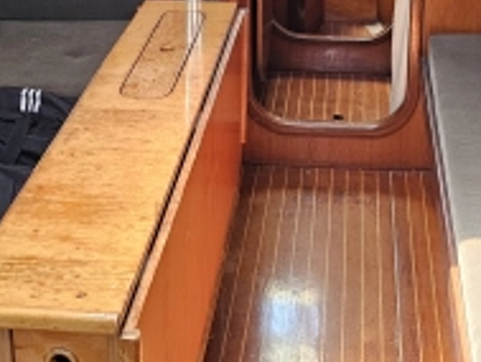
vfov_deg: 20.6
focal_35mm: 67
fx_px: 932
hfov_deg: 28.9
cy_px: -62
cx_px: 275
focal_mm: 6.3
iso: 320
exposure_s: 1/142
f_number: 1.7
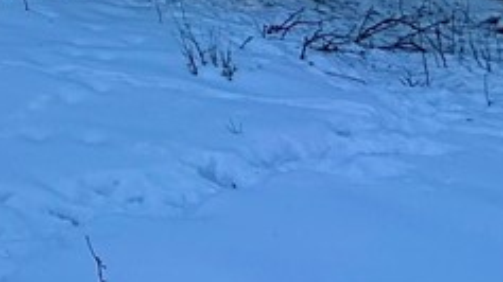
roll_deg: -2.0
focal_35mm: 66
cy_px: -403
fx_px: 880
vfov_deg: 13.3
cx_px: -416
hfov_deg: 20.9
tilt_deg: +13.0
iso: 40
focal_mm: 2.22
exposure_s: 1/759
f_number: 2.2
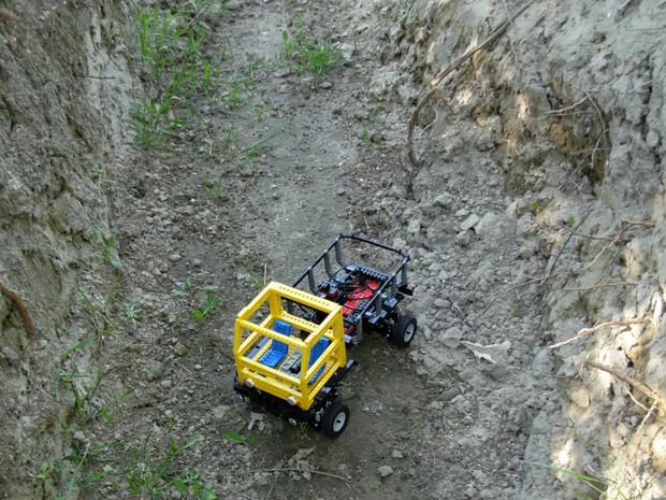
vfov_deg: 29.7
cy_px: 272
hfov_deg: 38.9
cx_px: 334
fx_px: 943
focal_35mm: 49
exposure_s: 1/65.8
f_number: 2.9
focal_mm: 6.3
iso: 79
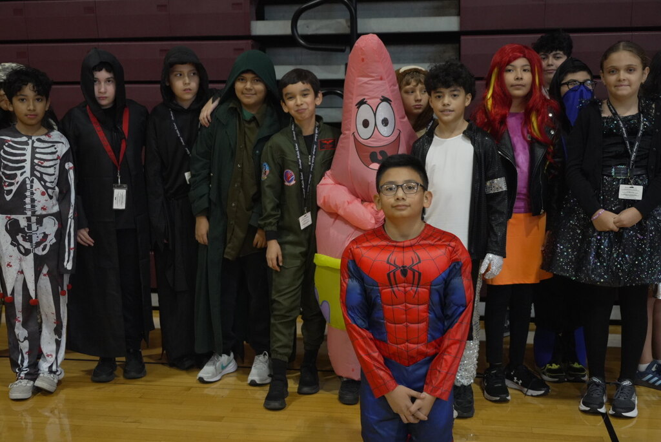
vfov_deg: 29.9
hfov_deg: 43.6
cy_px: 221
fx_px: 827
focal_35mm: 45
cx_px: 330
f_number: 4.5
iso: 5000
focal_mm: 45
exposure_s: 1/200
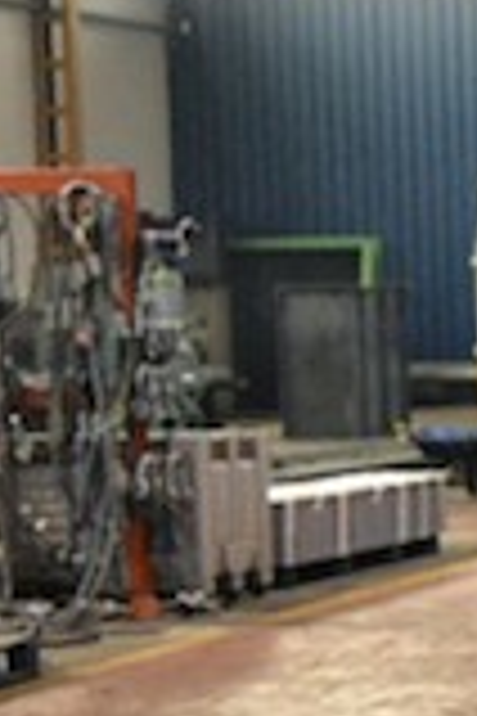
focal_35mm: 204
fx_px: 4054
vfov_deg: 10.0
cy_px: 653
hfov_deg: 6.0
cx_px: 1701
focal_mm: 20
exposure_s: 1/40
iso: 800
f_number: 3.5
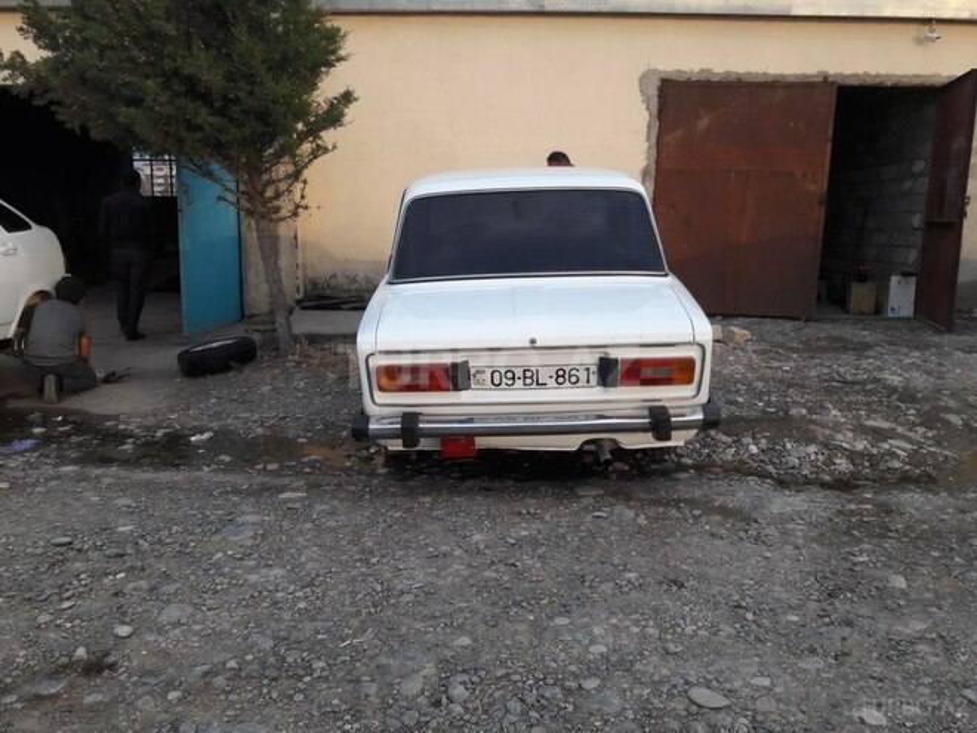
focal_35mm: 28
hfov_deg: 63.4
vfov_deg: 49.7
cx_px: 488
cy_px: 366
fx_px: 790
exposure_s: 1/129
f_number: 1.9
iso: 40
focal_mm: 3.7
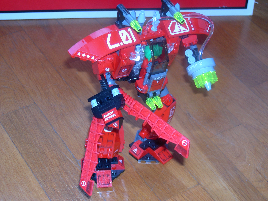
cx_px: 134
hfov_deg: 25.3
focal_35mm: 77
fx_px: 596
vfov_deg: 19.1
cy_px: 100
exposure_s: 1/60
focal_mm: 16.3
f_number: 4
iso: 100
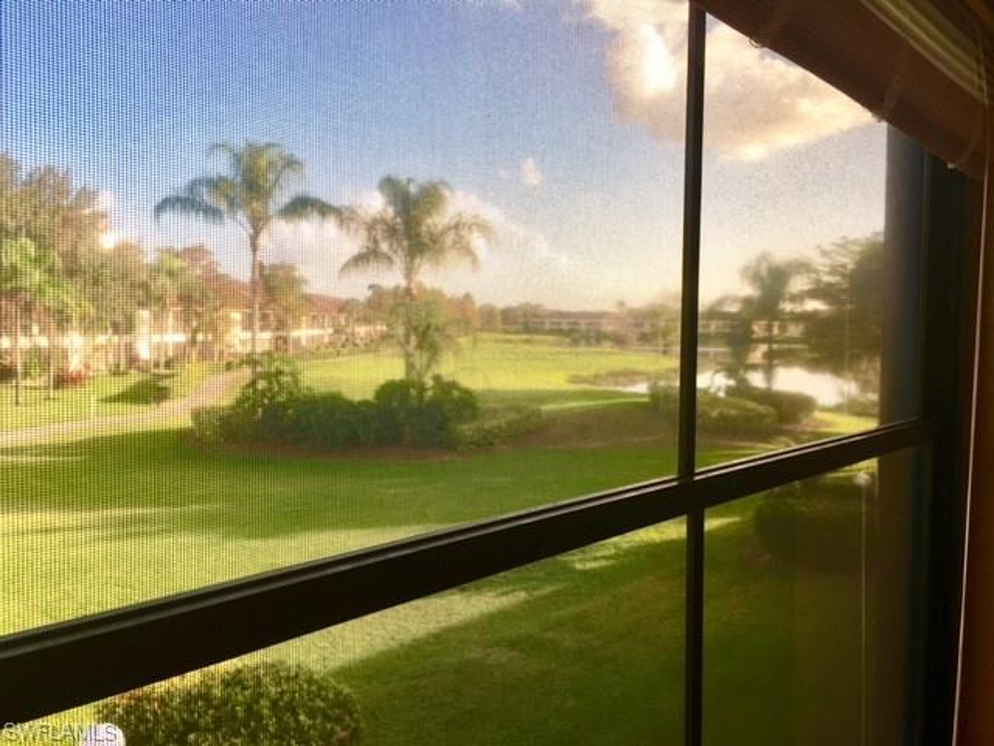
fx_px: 833
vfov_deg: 48.2
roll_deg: -0.9
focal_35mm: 29
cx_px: 497
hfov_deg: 61.7
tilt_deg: -3.0
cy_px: 373
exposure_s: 1/60
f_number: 2.2
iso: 25
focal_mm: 4.15
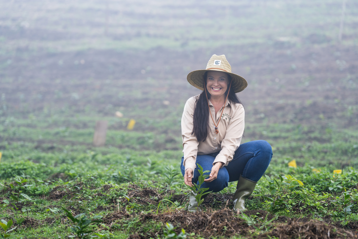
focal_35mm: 128
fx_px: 1273
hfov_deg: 16.0
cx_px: 179
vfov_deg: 10.7
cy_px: 120
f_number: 3.2
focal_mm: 128
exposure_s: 1/200
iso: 250
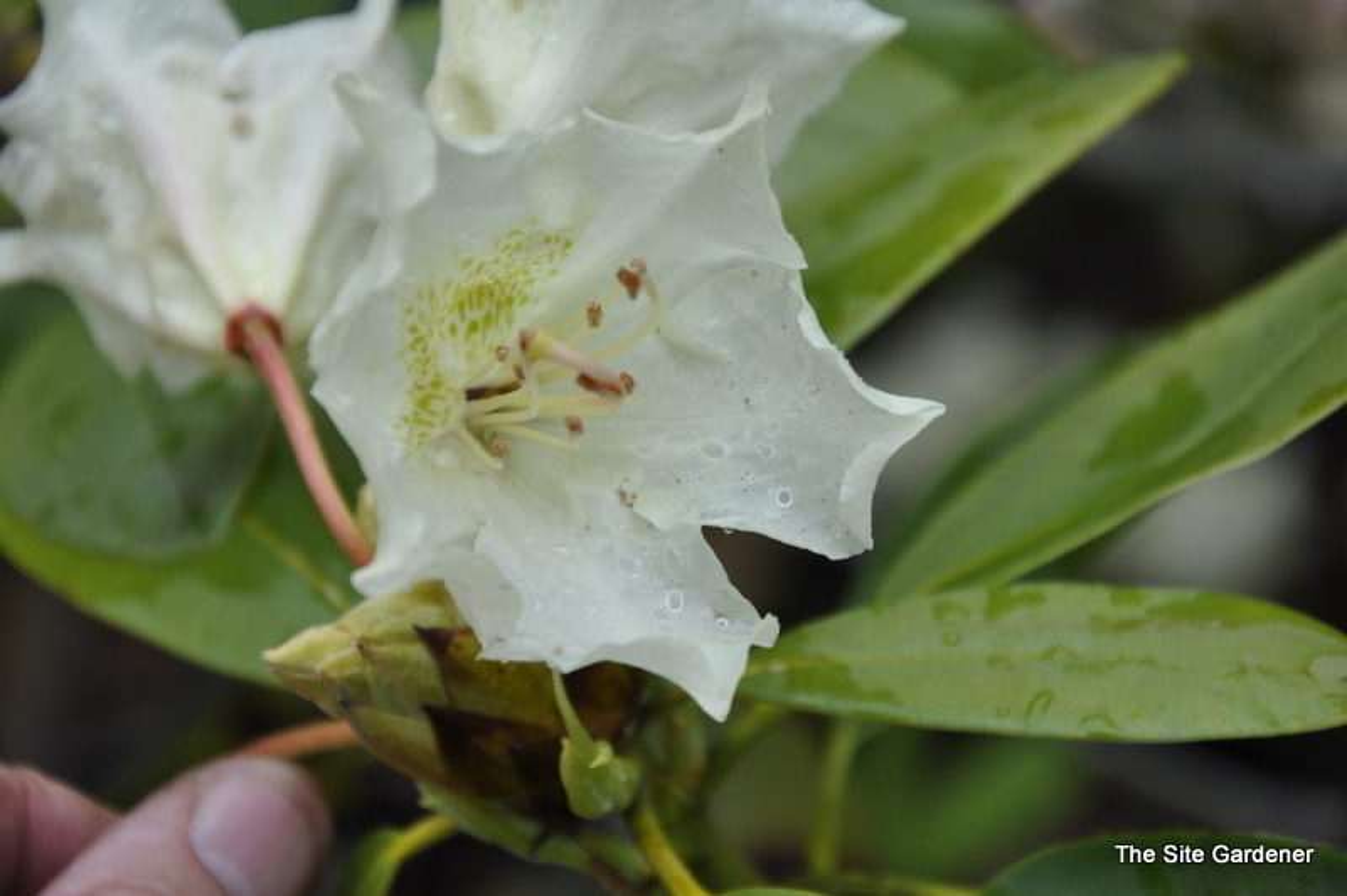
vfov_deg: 8.7
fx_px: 5888
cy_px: 448
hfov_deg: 13.1
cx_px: 674
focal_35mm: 158
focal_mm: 105
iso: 200
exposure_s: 1/200
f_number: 7.1
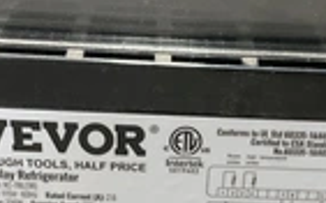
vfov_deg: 14.4
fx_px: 773
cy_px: 263
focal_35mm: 87
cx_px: 192
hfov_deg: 23.8
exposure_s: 1/30
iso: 500
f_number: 1.8
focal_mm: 3
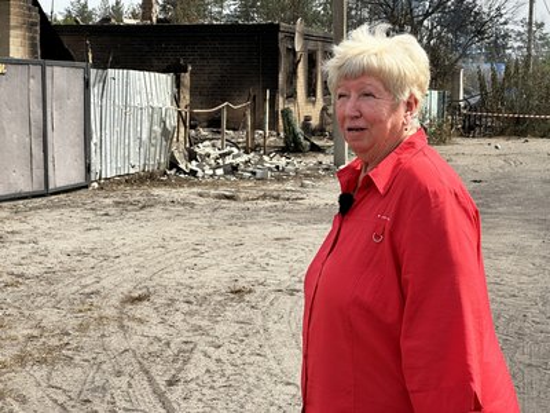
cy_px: 206
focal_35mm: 77
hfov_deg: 25.3
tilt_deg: -5.6
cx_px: 275
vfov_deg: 19.1
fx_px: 1223
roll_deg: -0.2
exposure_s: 1/612
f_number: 2.8
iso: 32
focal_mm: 9
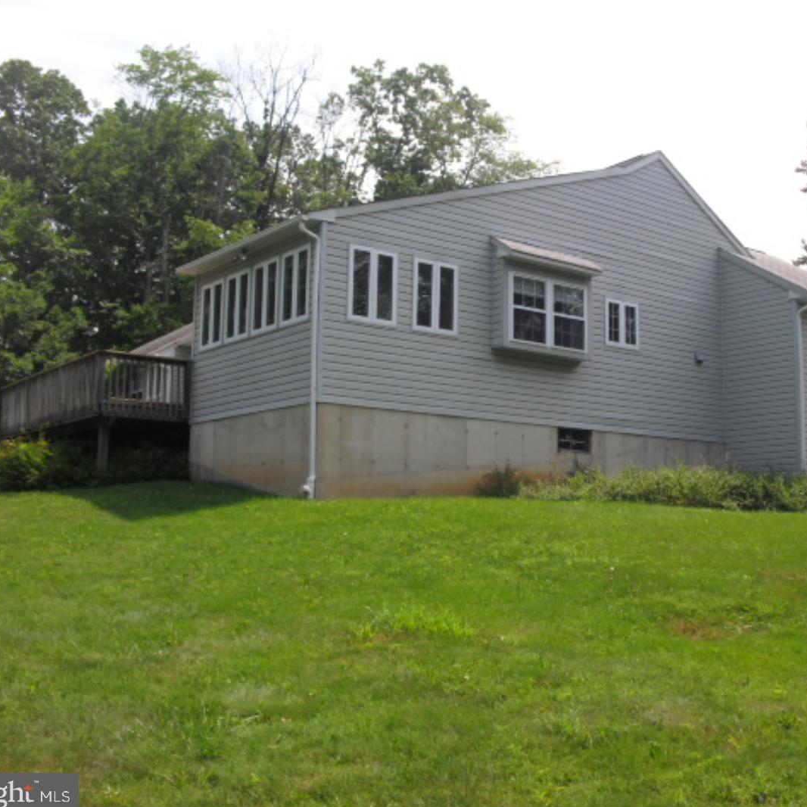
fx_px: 1134
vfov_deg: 39.2
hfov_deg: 39.0
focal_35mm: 43
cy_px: 407
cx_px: 491
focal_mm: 6.3
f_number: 7.8
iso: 100
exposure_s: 1/160
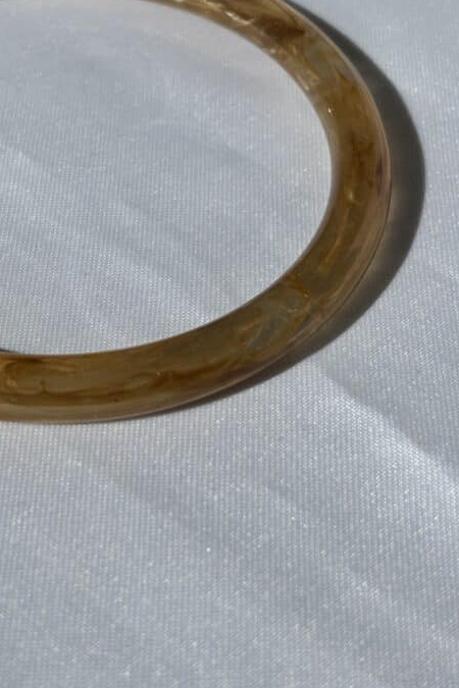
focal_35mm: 82
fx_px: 1568
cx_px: 91
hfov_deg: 16.5
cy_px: 216
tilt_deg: -45.2
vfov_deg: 24.6
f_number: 1.6
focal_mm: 5.96
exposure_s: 1/5076
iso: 32
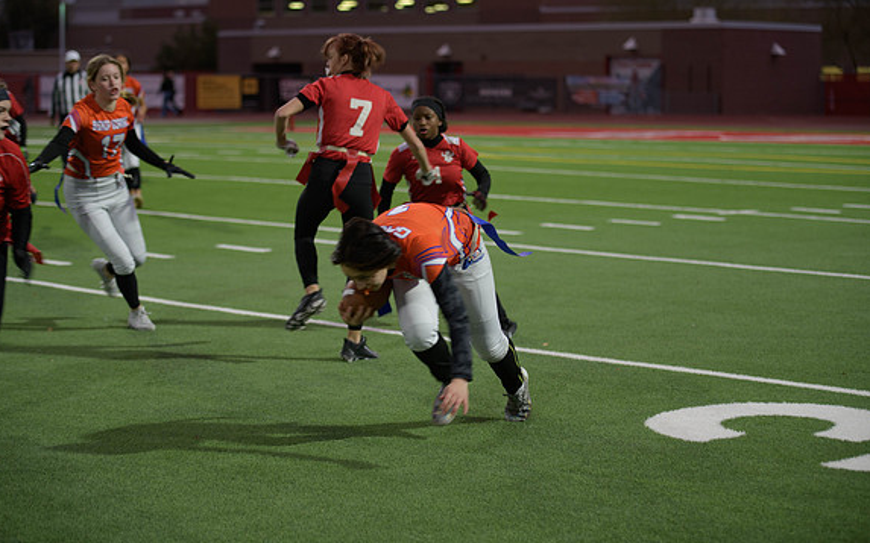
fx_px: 2252
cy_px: 254
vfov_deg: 13.8
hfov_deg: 21.9
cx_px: 433
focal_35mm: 95
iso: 450
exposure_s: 1/200
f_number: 2.8
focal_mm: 92
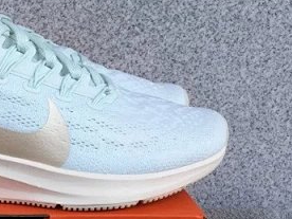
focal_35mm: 72
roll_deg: -0.2
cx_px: 10
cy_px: 141
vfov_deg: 20.4
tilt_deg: -14.8
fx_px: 607
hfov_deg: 25.8
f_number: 2.4
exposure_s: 1/590
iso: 25
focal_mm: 3.3
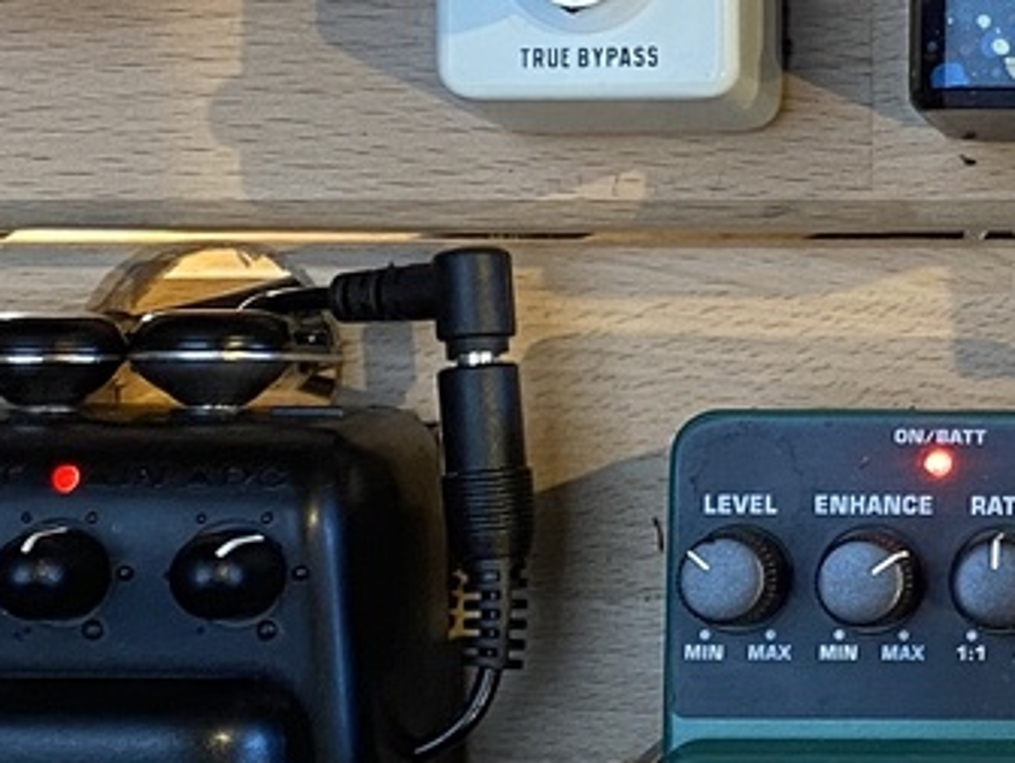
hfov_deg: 15.2
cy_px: 266
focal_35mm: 124
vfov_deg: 12.0
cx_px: 1312
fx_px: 3640
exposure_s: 1/50
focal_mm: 4.25
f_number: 1.8
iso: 160
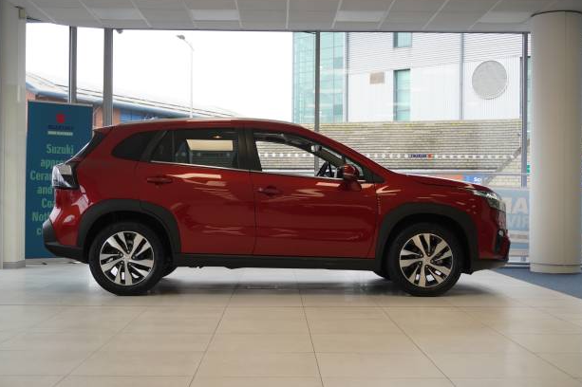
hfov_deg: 41.9
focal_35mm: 47
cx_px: 284
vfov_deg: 28.6
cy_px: 189
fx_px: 759
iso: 320
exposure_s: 1/60
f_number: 5
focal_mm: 30
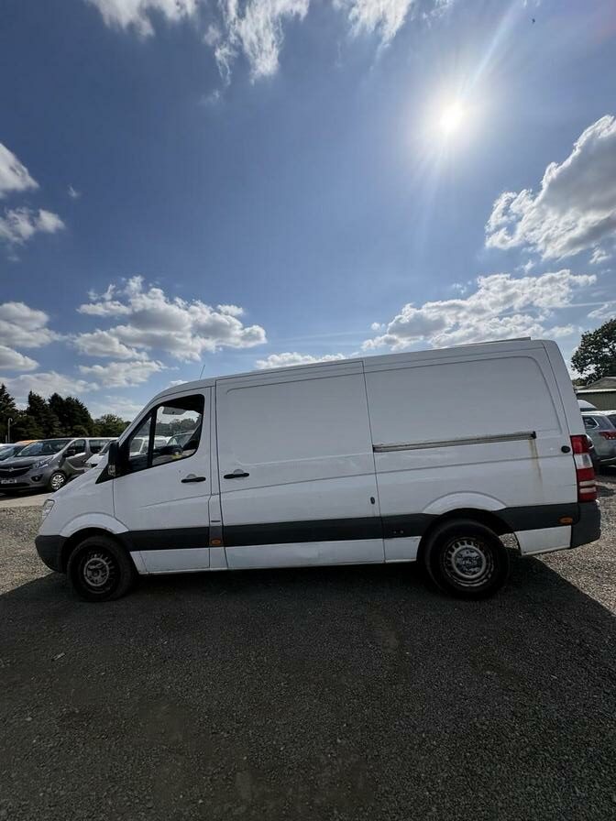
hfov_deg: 85.7
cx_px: 308
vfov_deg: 102.1
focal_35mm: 14
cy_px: 410
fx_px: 332
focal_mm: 2.22
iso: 50
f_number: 2.2
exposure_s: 1/4630
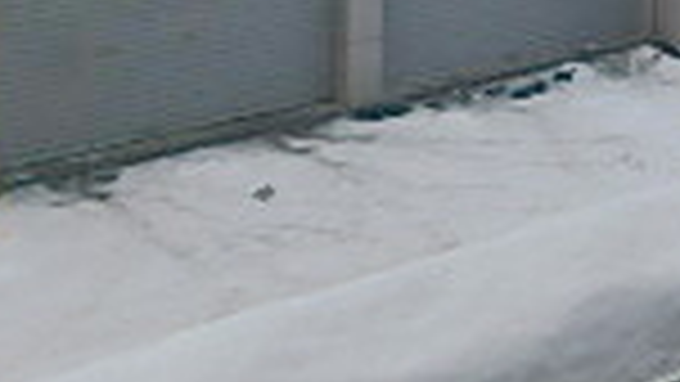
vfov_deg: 10.3
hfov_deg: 18.6
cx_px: 1103
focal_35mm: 97
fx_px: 1749
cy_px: -616
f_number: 6
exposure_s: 1/500
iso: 125
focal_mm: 3.7
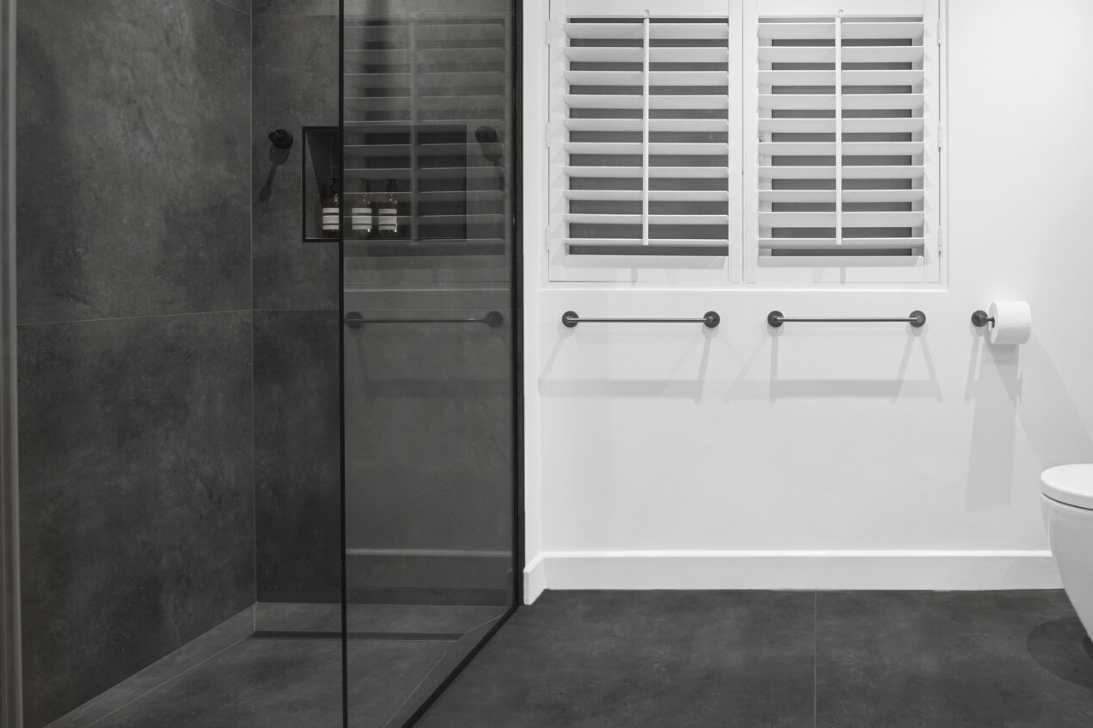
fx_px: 789
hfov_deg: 65.5
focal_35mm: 26
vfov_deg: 49.2
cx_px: 809
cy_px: 288
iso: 200
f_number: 9
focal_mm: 13
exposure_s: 1
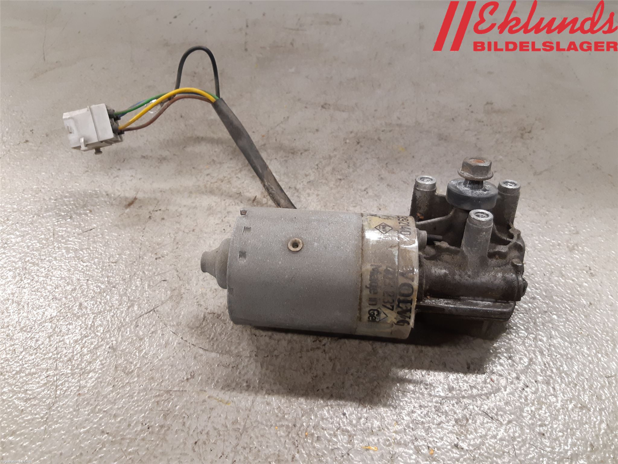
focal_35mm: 26
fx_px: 464
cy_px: 232
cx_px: 309
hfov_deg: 67.3
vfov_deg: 53.1
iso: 160
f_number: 1.7
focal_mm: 3.93
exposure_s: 1/50
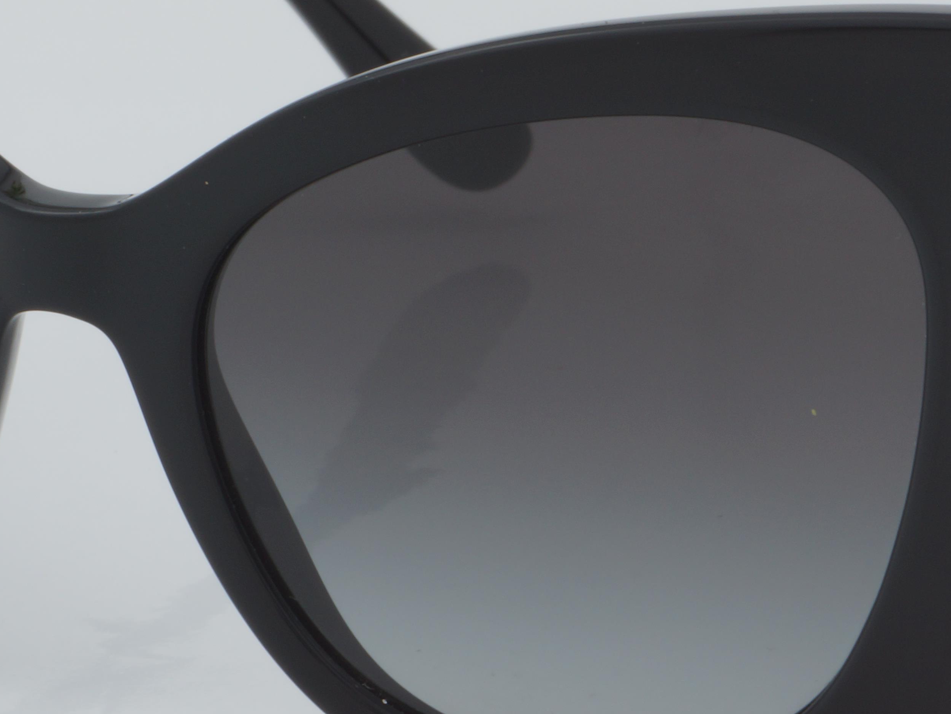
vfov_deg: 7.8
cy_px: 303
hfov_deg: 10.4
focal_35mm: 190
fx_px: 5224
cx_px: 499
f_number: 32
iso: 100
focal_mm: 55
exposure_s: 1/4
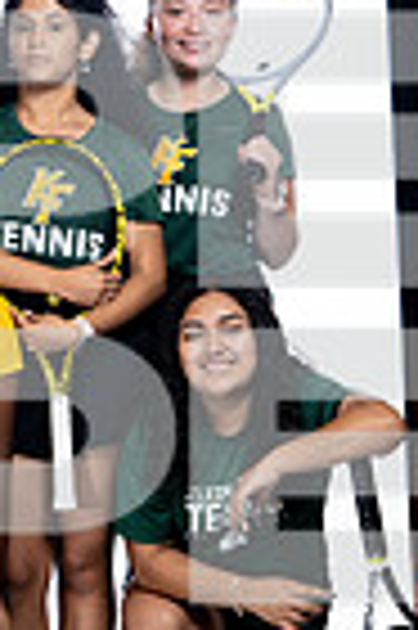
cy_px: 153
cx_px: -166
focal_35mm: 225
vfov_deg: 9.1
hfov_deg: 6.0
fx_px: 3928
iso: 400
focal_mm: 70
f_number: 6.3
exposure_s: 1/250
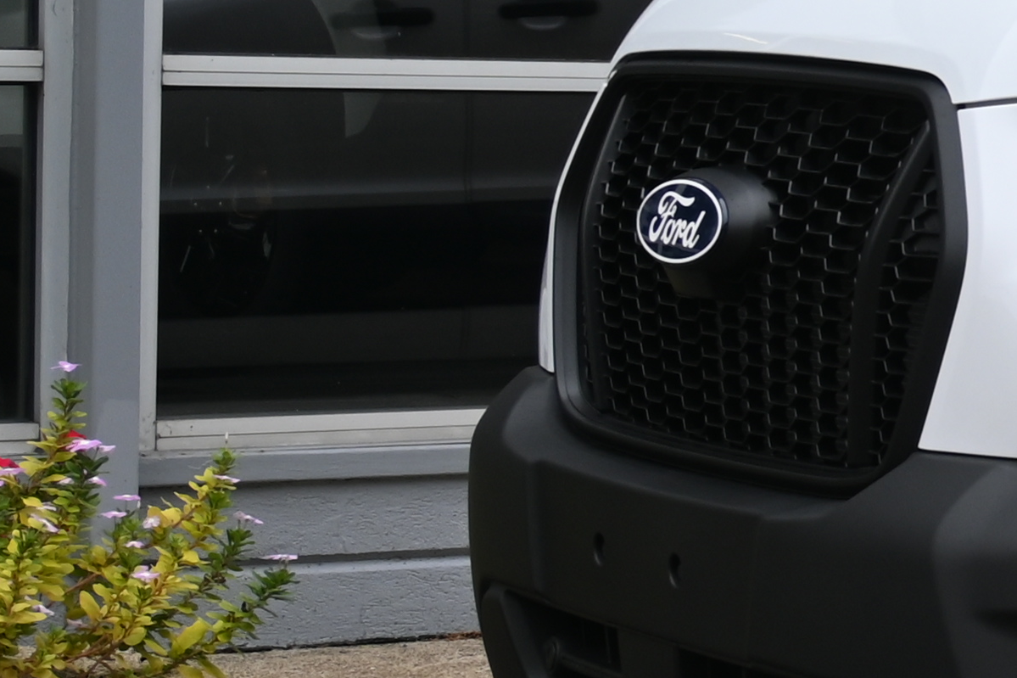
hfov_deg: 8.9
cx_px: 2323
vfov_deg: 6.5
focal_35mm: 212
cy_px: 115
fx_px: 6001
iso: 110
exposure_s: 1/250
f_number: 5.6
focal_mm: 30.5
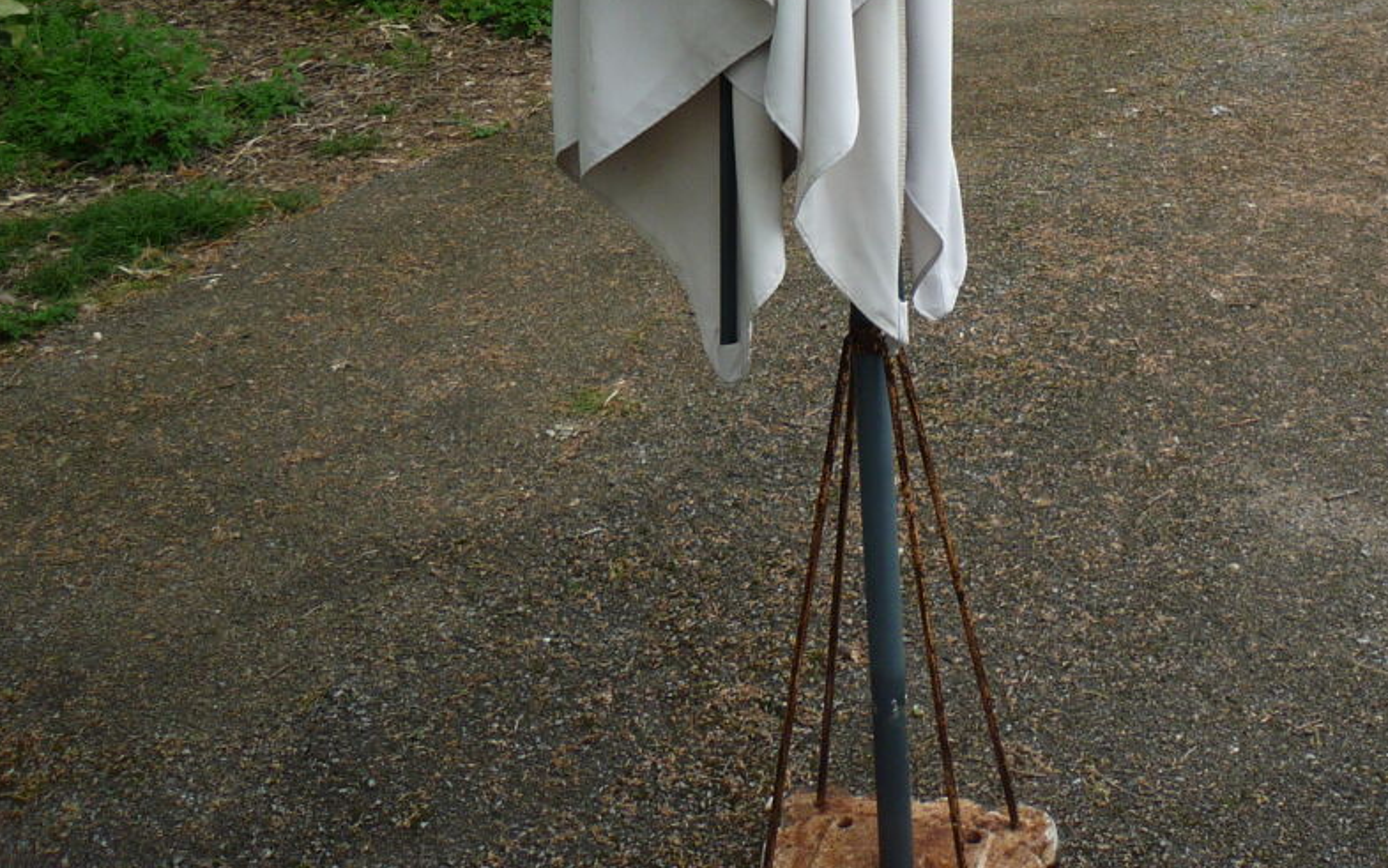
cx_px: 813
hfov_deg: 37.4
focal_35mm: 54
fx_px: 2043
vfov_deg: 21.6
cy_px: -273
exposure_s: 1/100
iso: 100
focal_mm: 5.2
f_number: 3.3
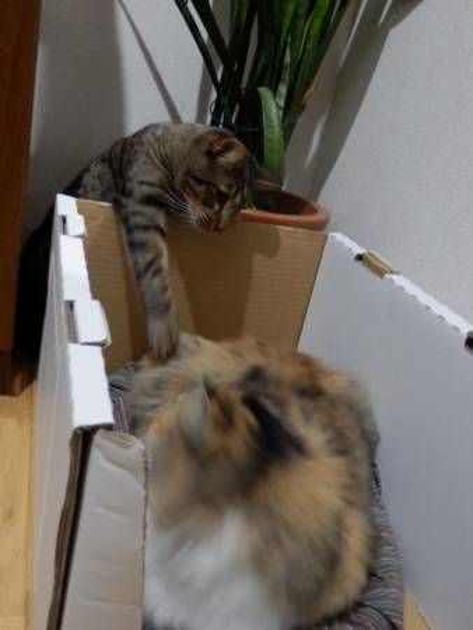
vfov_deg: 55.3
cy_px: 315
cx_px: 236
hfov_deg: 43.0
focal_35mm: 33
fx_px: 601
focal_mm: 6
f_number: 3.4
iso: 800
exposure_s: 1/10
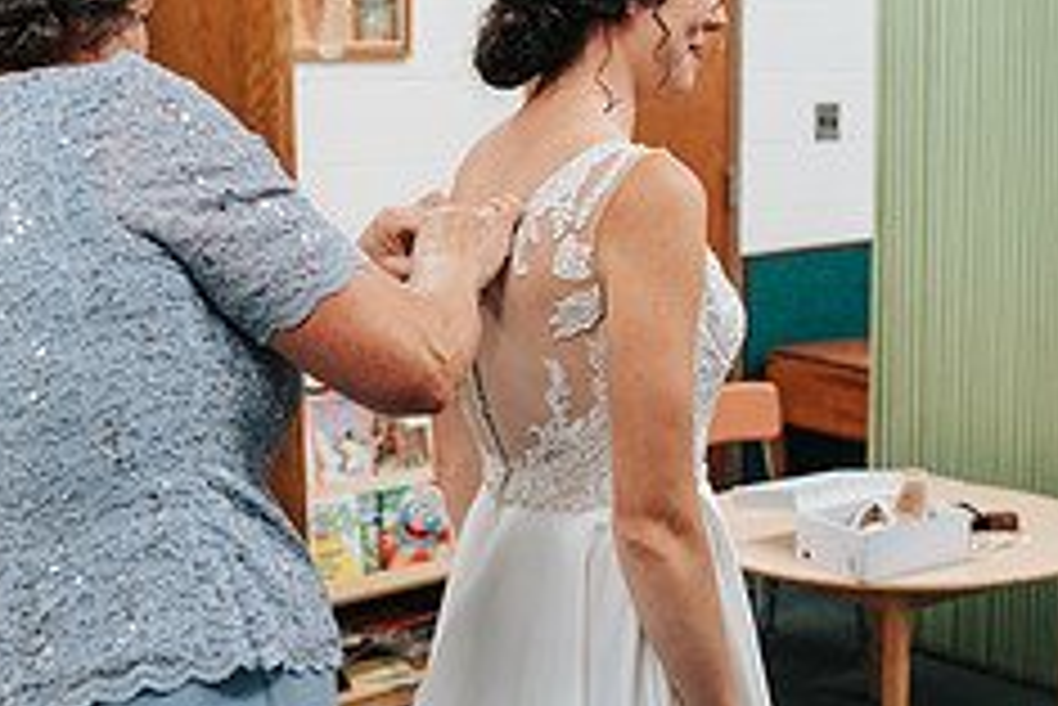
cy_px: 427
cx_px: 531
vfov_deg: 20.3
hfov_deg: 30.1
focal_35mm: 67
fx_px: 1970
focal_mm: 35
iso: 1000
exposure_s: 1/125
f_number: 3.2
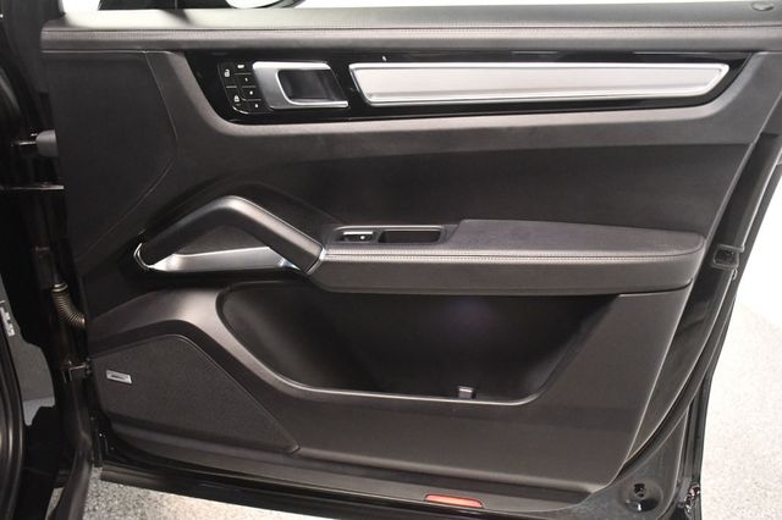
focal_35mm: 36
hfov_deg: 53.2
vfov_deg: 36.8
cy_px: 260
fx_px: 782
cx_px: 391
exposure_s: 1/60
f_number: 3.8
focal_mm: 24
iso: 6400
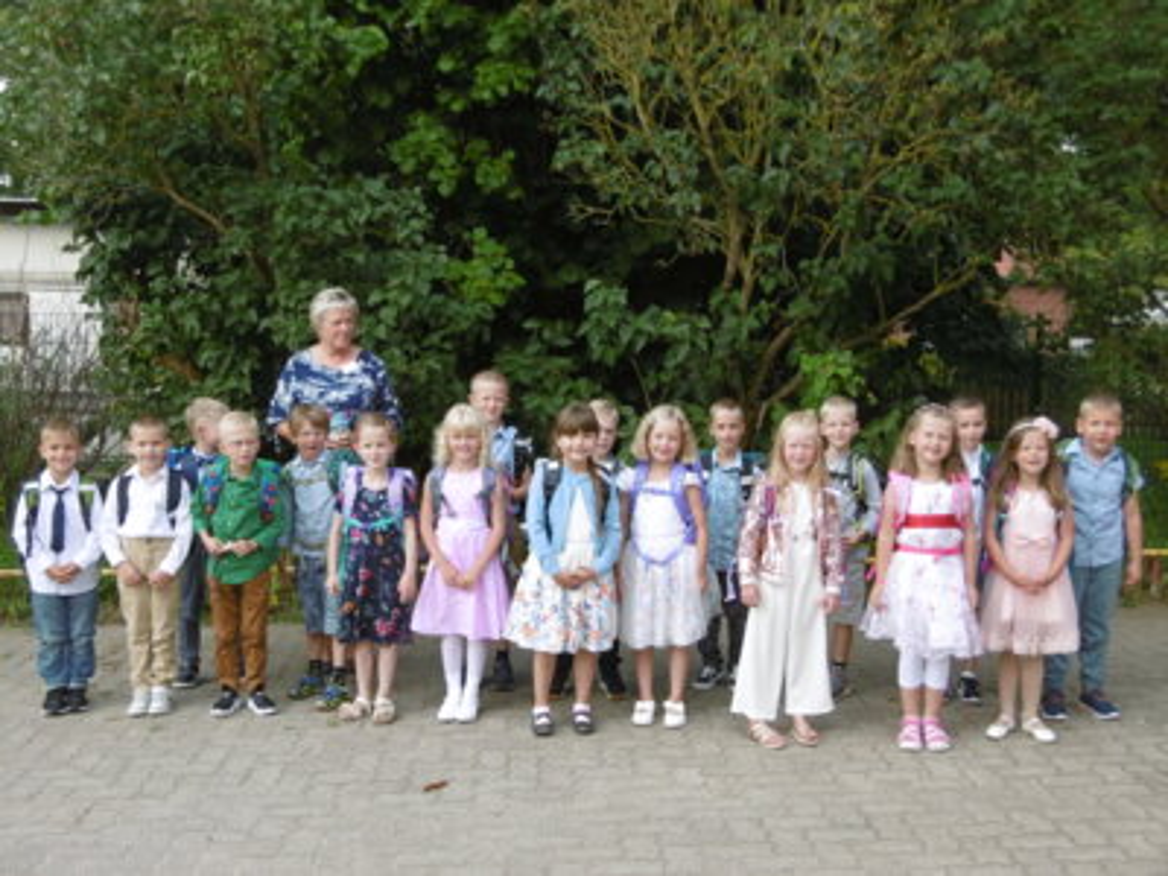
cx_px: 584
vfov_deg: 33.6
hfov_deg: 43.9
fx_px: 1451
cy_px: 438
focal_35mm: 43
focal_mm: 7.7
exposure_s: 1/200
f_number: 3.8
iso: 100
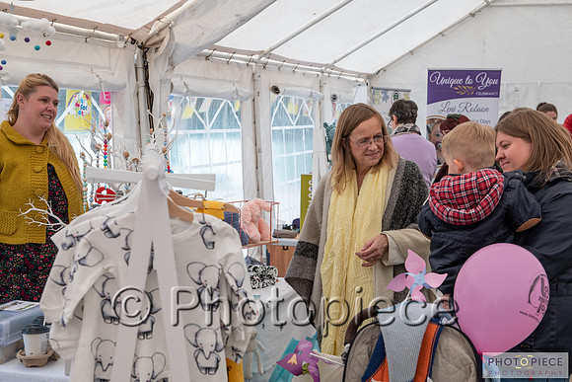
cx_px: 286
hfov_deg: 37.0
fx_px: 854
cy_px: 191
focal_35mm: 54
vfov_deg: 25.2
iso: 64
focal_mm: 52
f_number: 5.6
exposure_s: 1/200
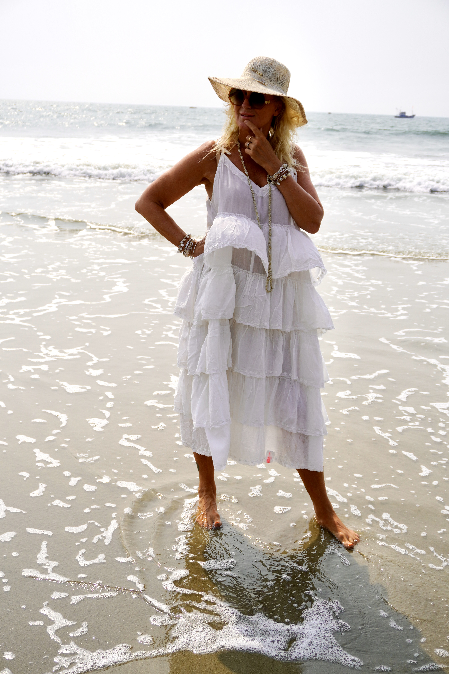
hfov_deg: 30.8
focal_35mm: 44
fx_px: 814
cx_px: 224
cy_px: 337
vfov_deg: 45.0
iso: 100
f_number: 5.6
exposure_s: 1/1000
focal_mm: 29
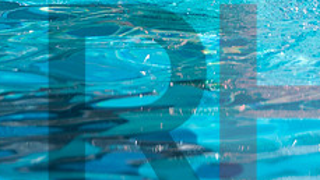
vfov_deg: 0.9
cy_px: -20
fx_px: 11790
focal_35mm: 1389
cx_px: 222
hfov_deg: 1.6
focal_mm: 200
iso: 100
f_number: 3.2
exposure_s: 1/4000
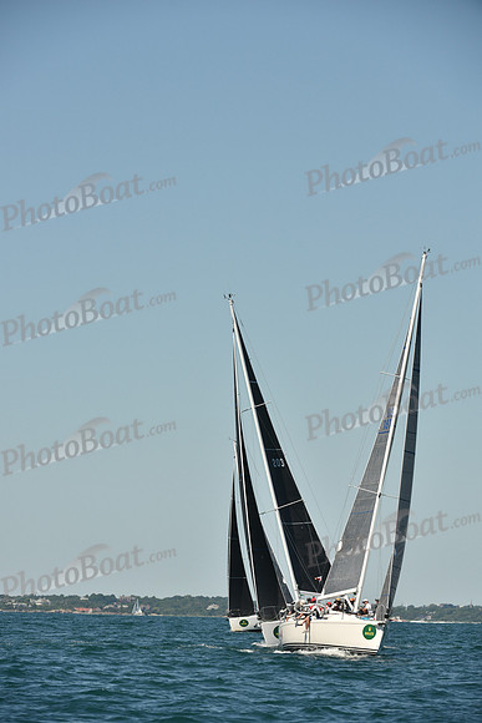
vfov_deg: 10.3
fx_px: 4014
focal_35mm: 200
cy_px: 362
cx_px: 241
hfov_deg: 6.9
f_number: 7.1
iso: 250
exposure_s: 1/1250
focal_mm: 200
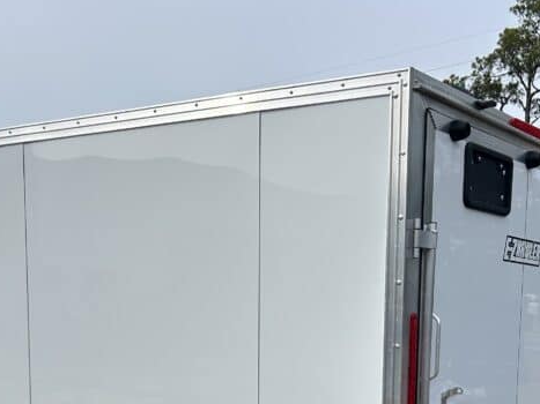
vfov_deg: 24.3
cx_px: 357
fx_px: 889
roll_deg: -0.8
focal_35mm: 57
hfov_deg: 33.5
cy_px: 422
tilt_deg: -7.3
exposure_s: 1/4630
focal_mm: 5.7
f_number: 1.5
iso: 50
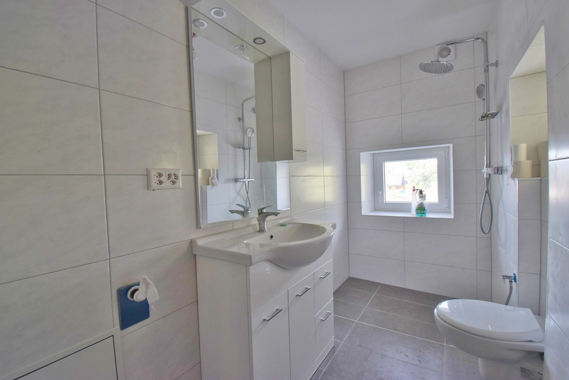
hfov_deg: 100.3
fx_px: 237
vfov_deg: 77.4
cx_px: 284
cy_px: 190
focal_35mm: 15
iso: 500
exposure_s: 1/20
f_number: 18
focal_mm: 10
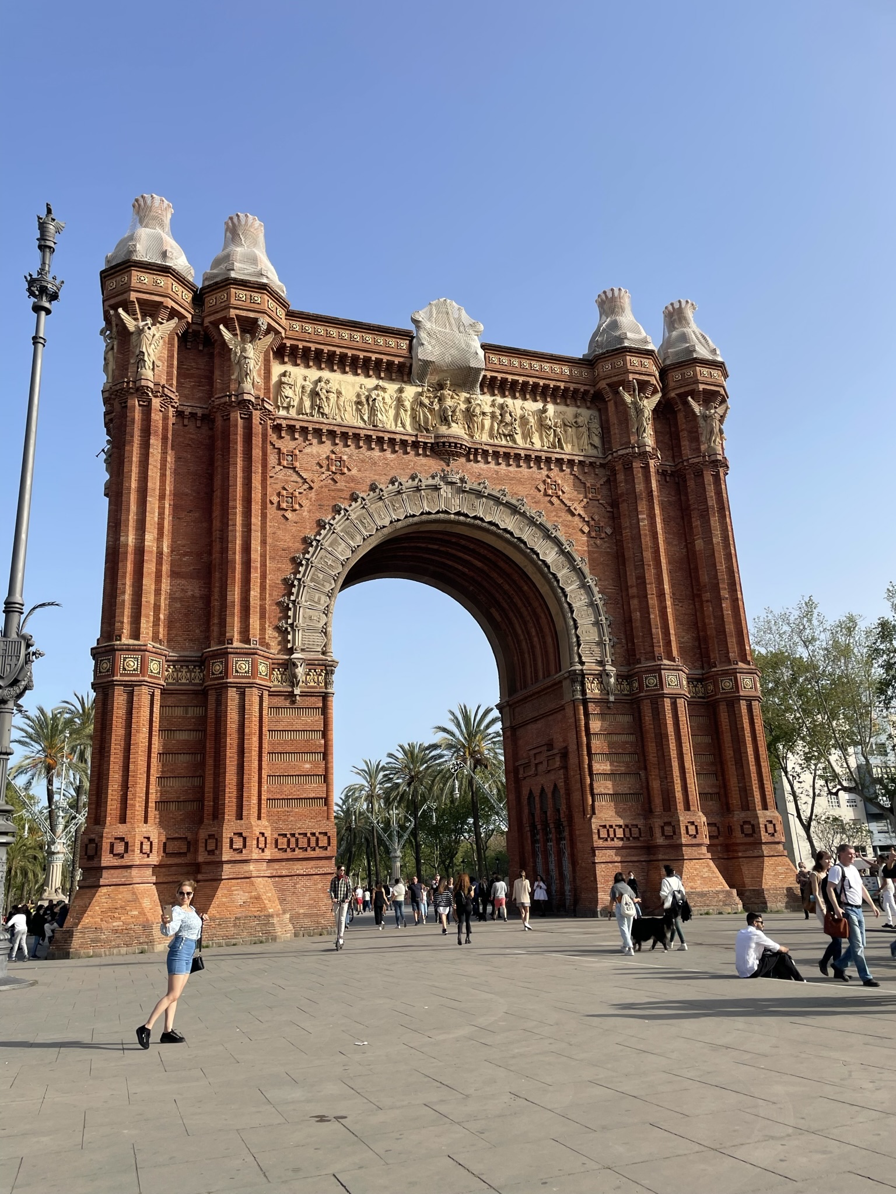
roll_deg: +3.7
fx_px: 897
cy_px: 597
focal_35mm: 26
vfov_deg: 67.3
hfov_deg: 53.1
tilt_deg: +18.2
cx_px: 448
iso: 32
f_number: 1.6
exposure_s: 1/2506
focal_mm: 4.2
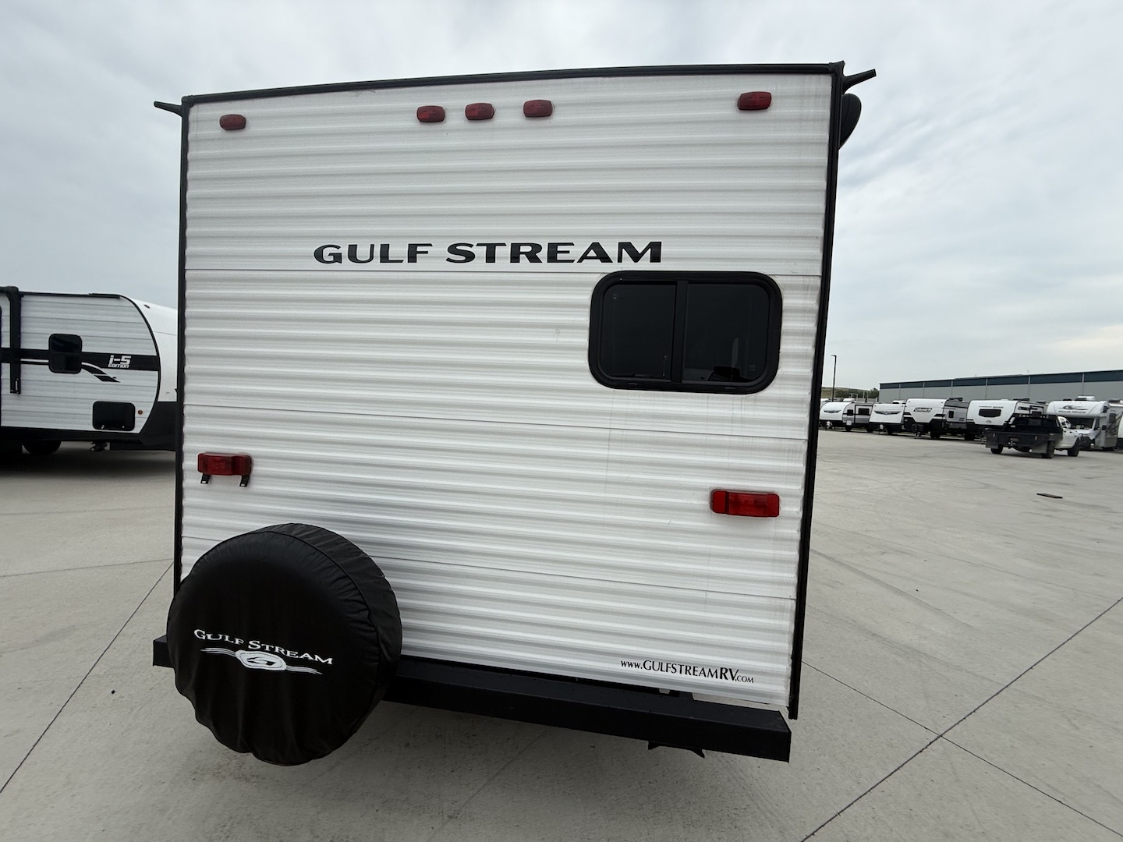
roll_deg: -2.4
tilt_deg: -4.8
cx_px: 562
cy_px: 421
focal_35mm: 14
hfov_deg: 102.1
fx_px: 454
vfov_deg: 85.7
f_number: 2.2
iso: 50
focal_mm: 2.22
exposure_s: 1/864
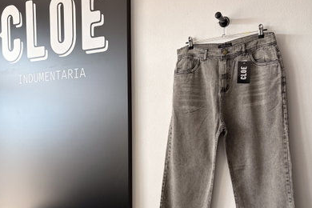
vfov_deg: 35.6
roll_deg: +0.4
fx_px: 321
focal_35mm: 37
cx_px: 155
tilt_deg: -1.3
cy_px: 140
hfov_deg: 51.9
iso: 64
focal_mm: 5.96
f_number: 1.6
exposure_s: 1/122
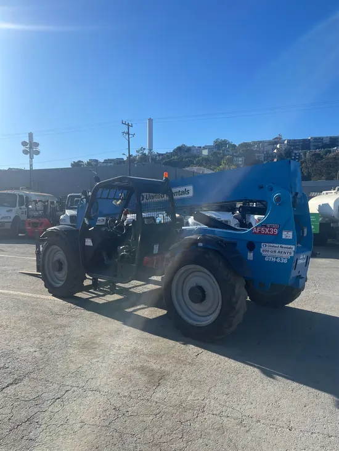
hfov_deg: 53.1
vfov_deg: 67.3
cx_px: 170
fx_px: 339
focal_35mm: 26
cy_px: 226
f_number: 1.6
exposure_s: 1/3205
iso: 32
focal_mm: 4.2
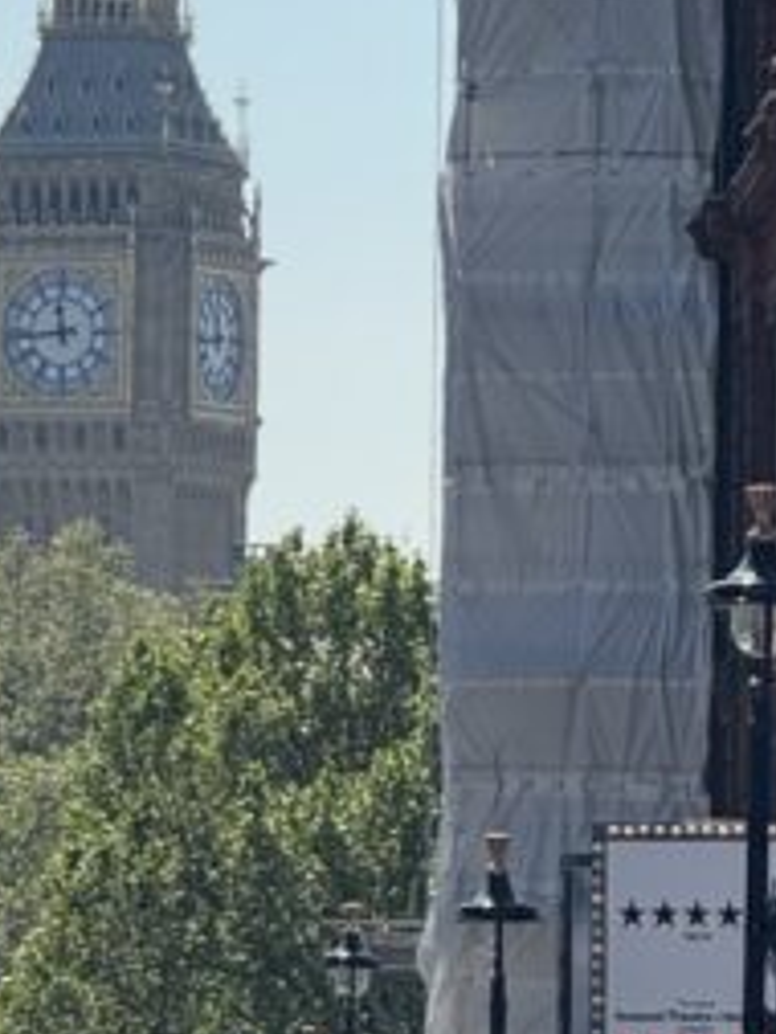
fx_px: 14514
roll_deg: -1.4
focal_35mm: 486
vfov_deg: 4.1
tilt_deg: +5.1
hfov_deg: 3.1
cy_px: 499
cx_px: -127
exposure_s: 1/1650
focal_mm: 15.66
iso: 50
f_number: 2.8
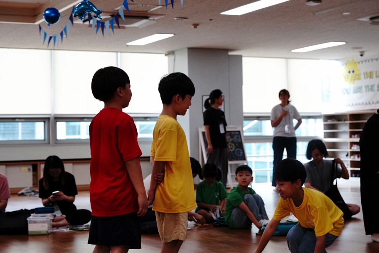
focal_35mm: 70
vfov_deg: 19.5
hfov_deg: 28.8
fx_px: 737
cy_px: 126
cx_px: 190
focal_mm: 70
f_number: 4.5
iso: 2000
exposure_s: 1/400
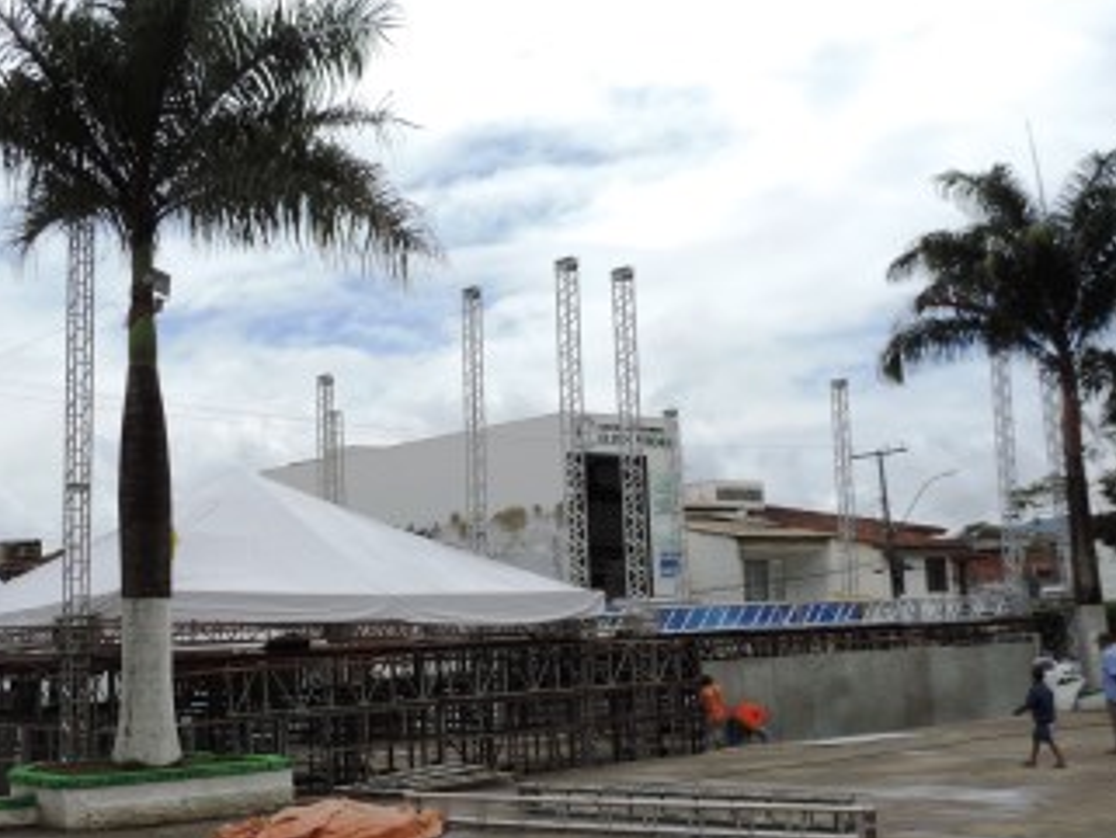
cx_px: 358
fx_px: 1484
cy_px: 504
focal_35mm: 46
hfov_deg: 40.6
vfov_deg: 31.4
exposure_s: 1/1600
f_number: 3.2
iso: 80
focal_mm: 5.8
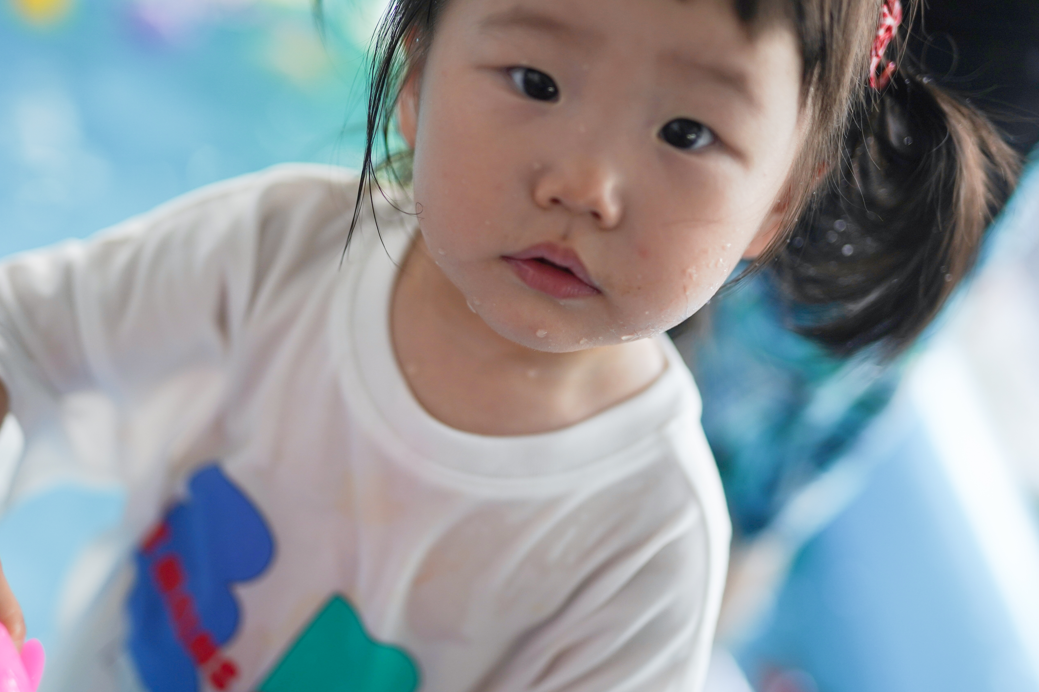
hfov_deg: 33.9
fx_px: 1703
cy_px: 393
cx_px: 446
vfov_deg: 23.0
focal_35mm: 59
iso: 250
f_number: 1.4
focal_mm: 50
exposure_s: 1/500
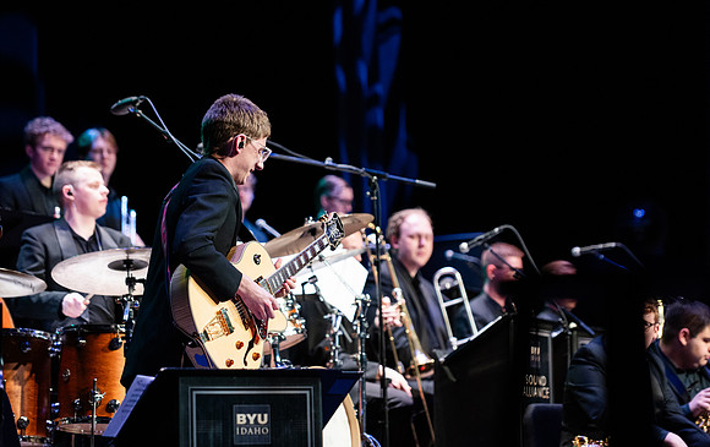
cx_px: 355
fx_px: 2468
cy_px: 212
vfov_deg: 10.3
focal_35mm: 127
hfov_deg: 16.4
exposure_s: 1/320
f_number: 2.8
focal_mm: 125
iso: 4000
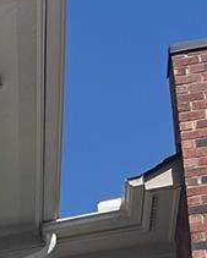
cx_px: -458
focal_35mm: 185
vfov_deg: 8.5
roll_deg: -0.8
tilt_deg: +13.5
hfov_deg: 7.2
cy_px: 807
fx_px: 1416
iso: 50
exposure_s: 1/4149
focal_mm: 5.1
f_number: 1.6
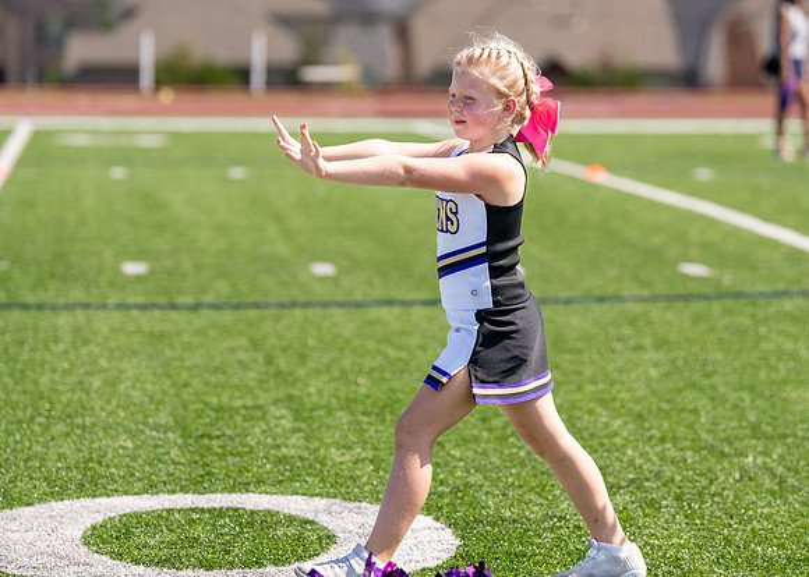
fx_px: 4357
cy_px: 213
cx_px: 425
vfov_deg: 7.6
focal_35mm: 190
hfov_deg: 10.6
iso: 200
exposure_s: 1/2500
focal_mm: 126
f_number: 2.8
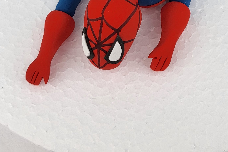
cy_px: -38
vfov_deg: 16.6
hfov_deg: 26.0
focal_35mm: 78
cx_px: 133
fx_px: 494
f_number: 1.8
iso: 40
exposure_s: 1/221
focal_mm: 5.4
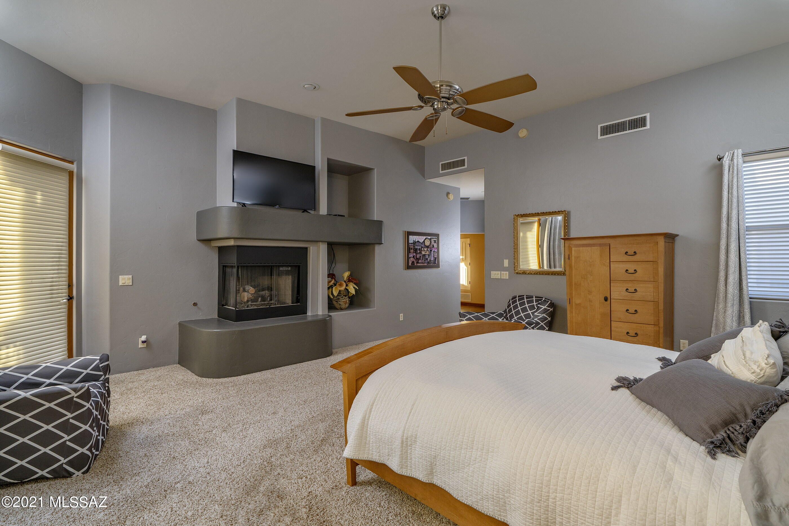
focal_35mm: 15
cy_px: 263
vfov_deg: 77.3
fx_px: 329
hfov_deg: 100.4
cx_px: 394
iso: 200
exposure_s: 1/3
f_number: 10
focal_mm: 15
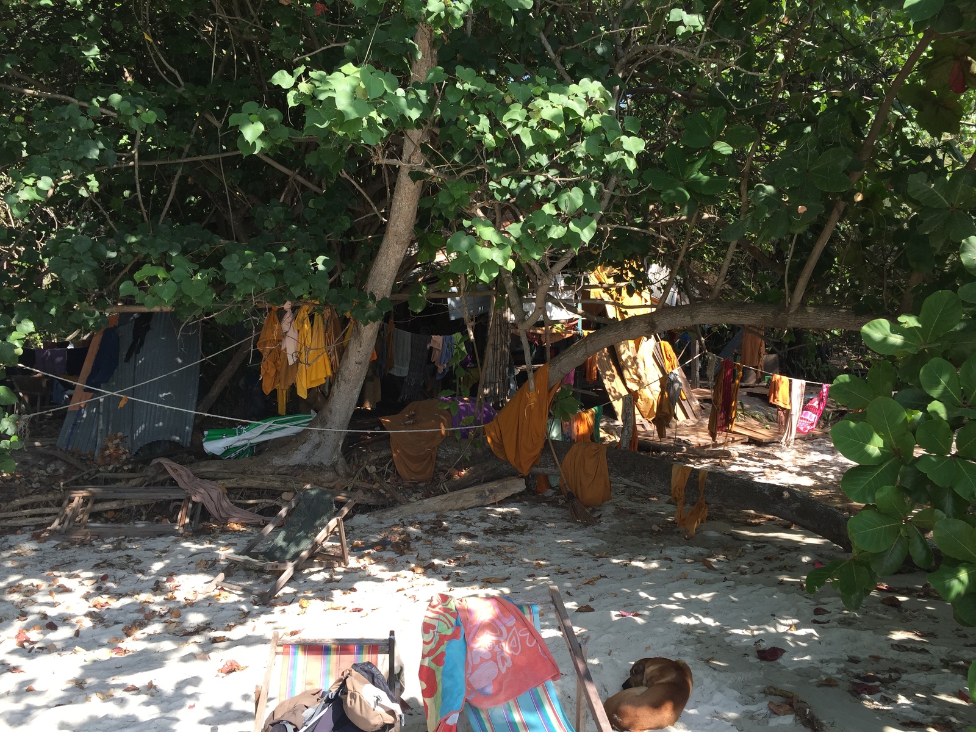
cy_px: 366
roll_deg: -0.7
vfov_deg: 48.2
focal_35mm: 29
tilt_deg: -2.2
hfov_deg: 61.7
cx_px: 488
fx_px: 818
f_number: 2.2
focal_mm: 4.15
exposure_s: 1/590
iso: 32
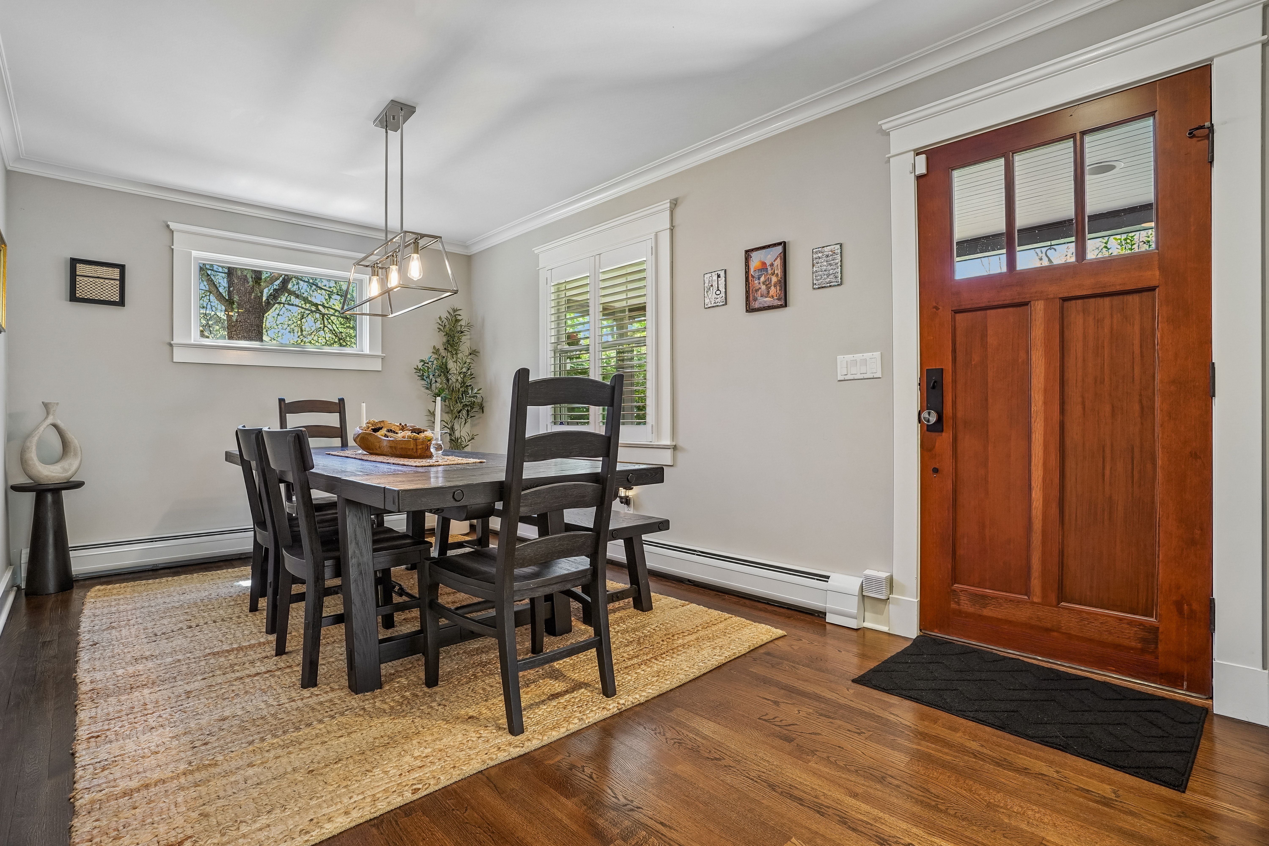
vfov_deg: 70.4
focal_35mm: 17
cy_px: 423
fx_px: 599
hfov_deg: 93.3
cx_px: 634
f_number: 4.5
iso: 400
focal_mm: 17
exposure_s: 1/25
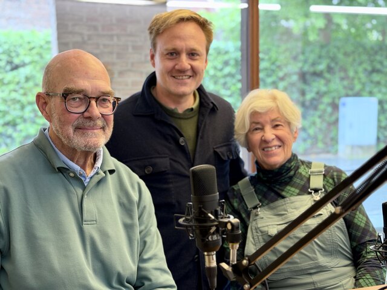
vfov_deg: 30.3
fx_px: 537
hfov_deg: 39.7
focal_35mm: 48
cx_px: 194
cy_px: 145
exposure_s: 1/50
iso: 200
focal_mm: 6.76
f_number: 1.78
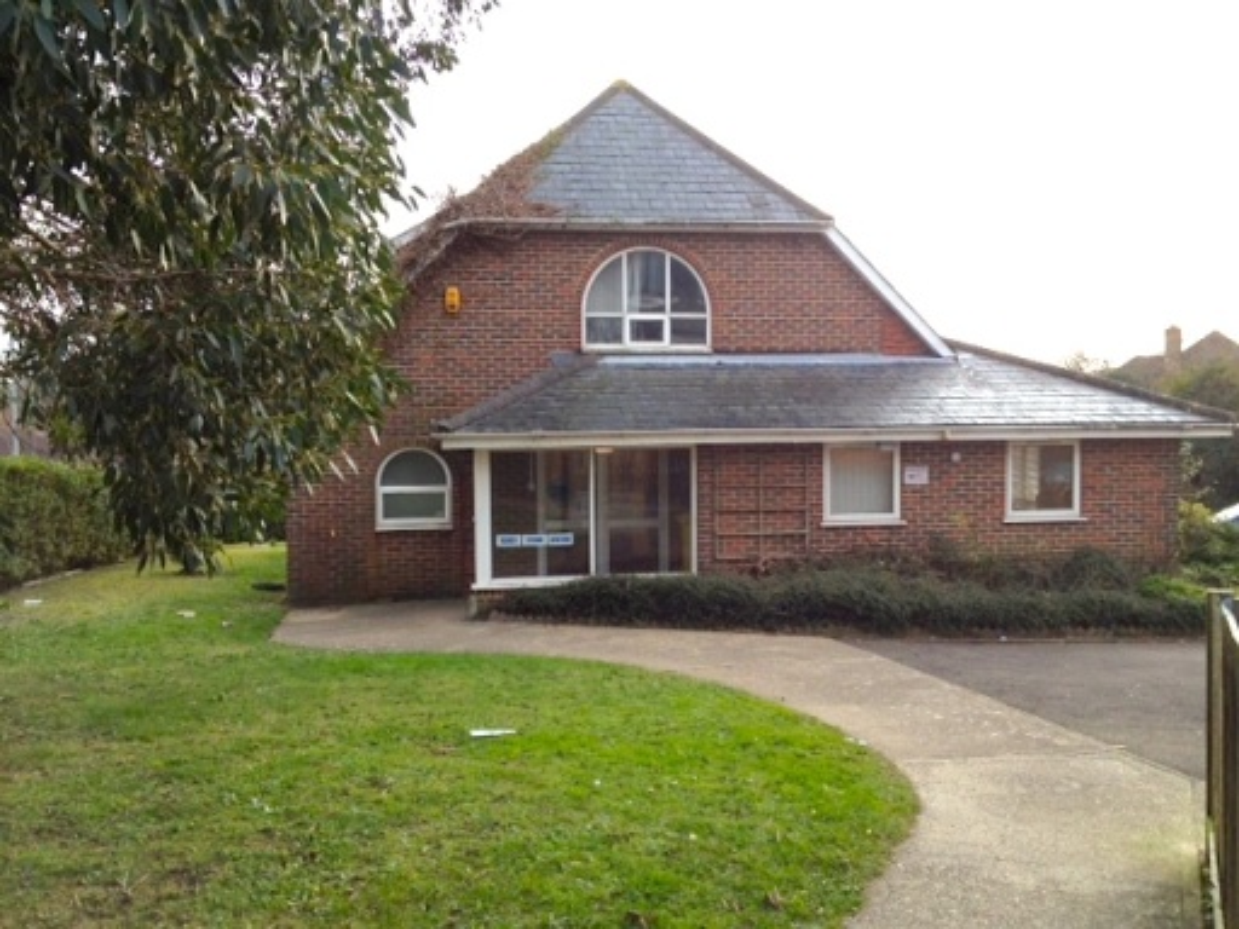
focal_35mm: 35
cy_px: 464
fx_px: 1253
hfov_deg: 52.6
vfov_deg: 40.7
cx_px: 620
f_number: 2.4
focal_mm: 4.28
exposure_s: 1/347
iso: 64
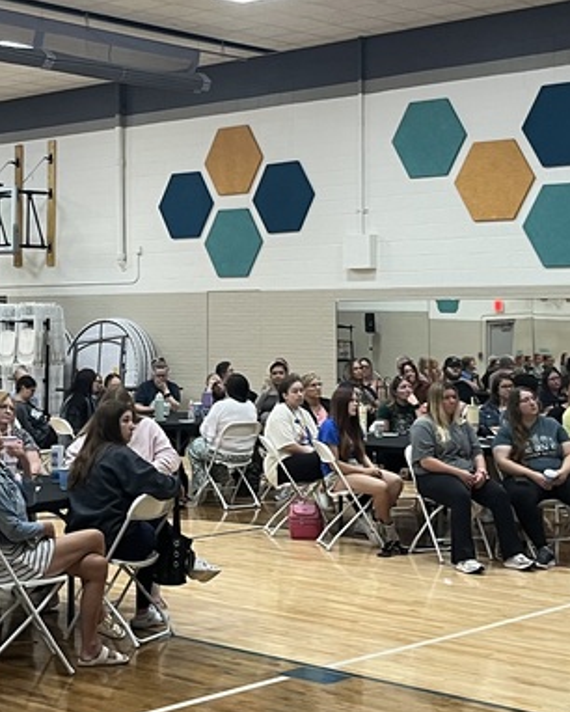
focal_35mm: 68
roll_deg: -1.5
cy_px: 231
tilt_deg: +4.6
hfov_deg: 22.4
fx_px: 1433
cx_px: 164
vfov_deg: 27.7
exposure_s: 1/79
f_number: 1.6
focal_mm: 5.1
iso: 125
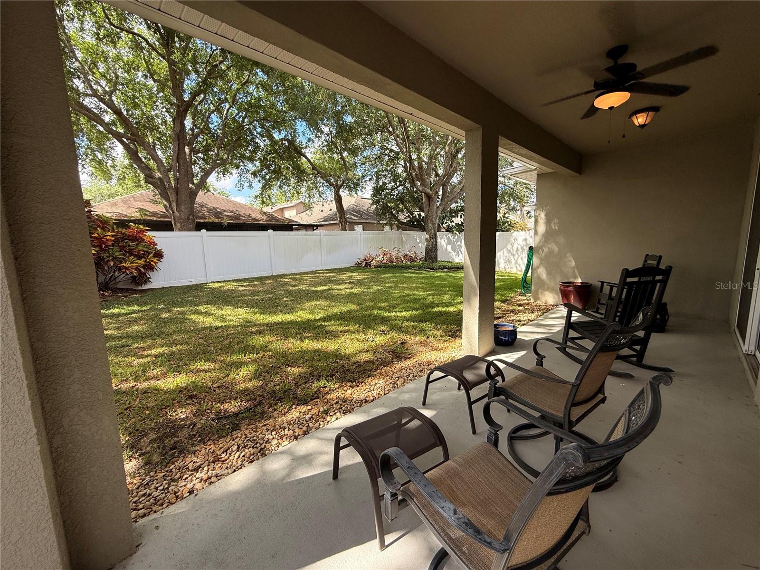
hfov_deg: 102.1
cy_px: 285
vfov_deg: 85.7
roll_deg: +1.1
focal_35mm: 14
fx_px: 307
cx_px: 380
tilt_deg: -8.0
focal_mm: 2.22
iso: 64
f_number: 2.2
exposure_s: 1/413
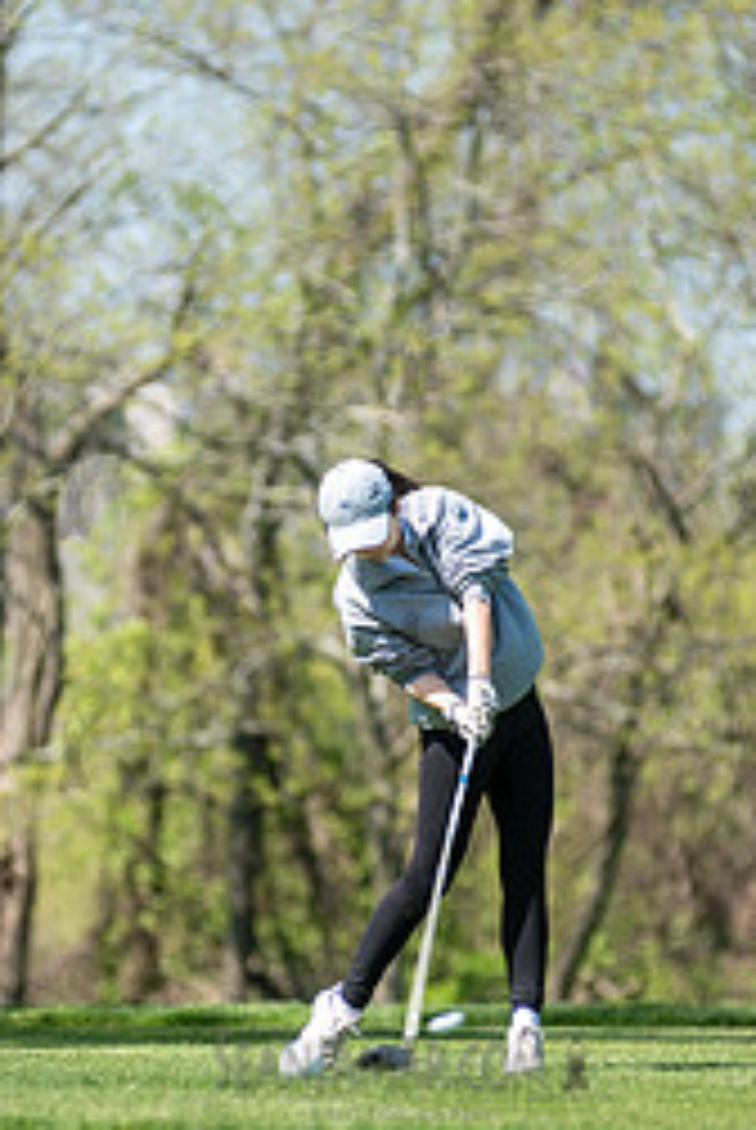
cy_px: 621
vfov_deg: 5.7
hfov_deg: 3.9
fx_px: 11245
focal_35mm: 358
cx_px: 410
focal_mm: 200
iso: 100
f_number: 3.5
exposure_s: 1/800
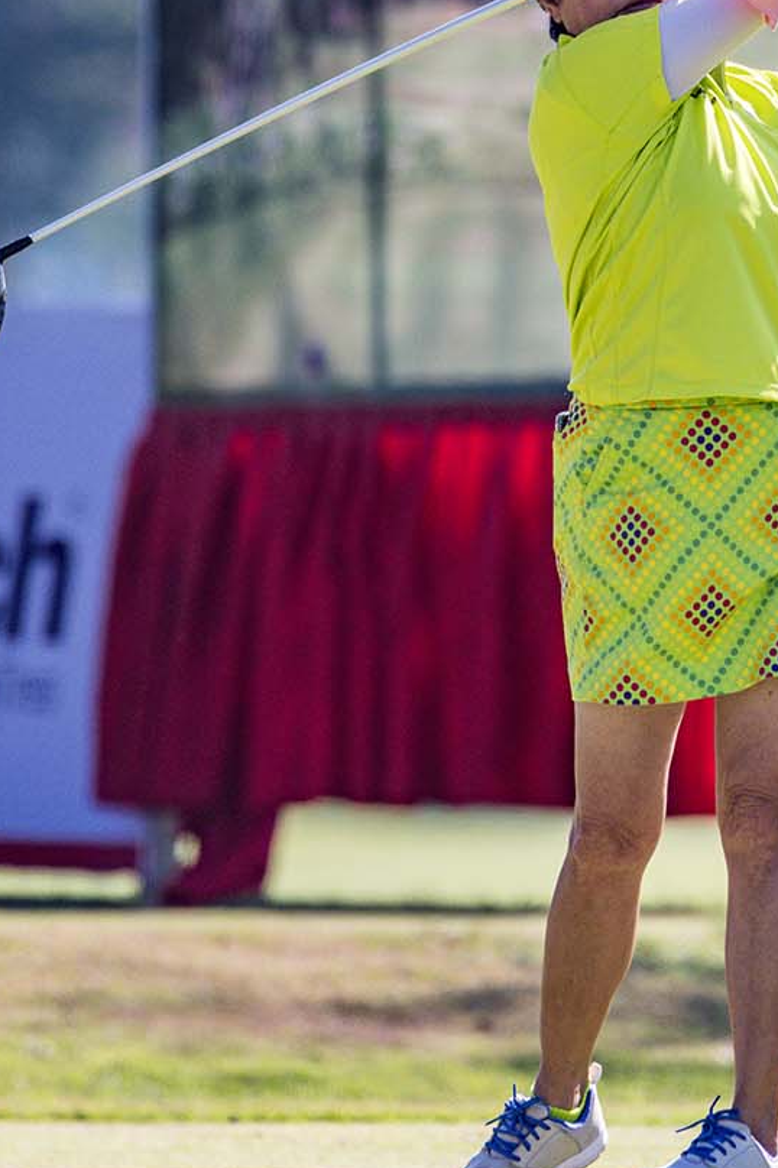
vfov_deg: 1.8
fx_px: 37600
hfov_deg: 1.2
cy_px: 402
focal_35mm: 1159
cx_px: 516
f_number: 8
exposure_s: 1/2500
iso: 560
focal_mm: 650
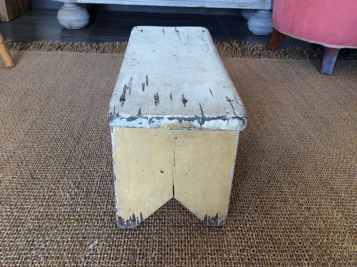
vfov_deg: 44.1
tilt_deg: -31.1
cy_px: 134
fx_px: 330
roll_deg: -1.2
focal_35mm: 32
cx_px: 178
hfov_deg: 56.9
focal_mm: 3.3
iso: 64
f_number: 2.4
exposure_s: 1/25
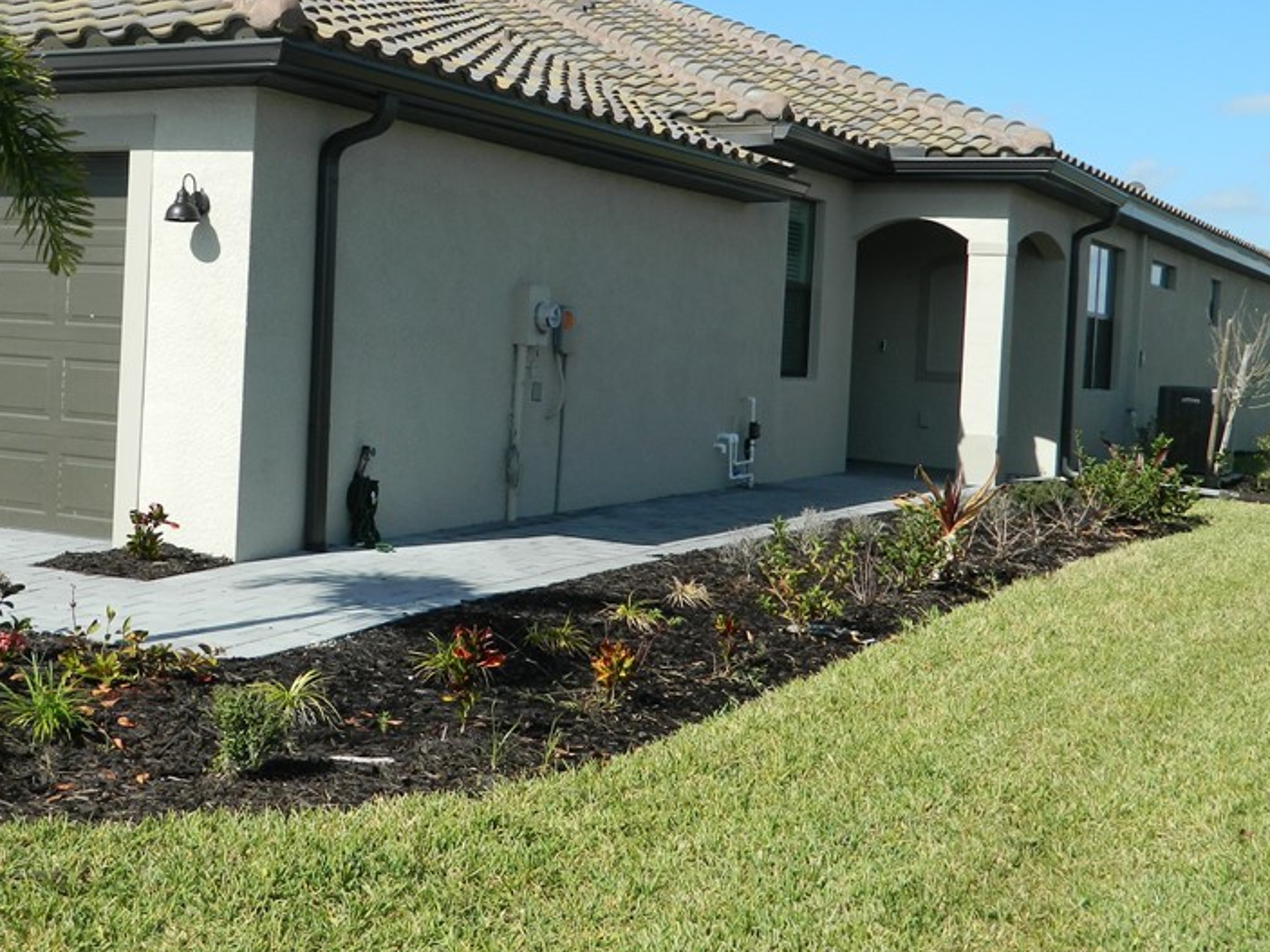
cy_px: 369
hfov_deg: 37.0
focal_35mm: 51
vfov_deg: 28.5
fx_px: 1871
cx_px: 394
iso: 80
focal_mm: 6.2
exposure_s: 1/125
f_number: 9.4
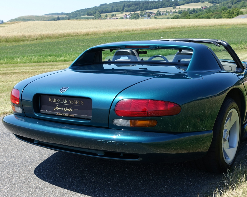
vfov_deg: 30.8
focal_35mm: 49
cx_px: 151
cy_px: 103
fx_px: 358
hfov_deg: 37.9
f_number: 4
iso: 125
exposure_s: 1/500
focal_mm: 12.64
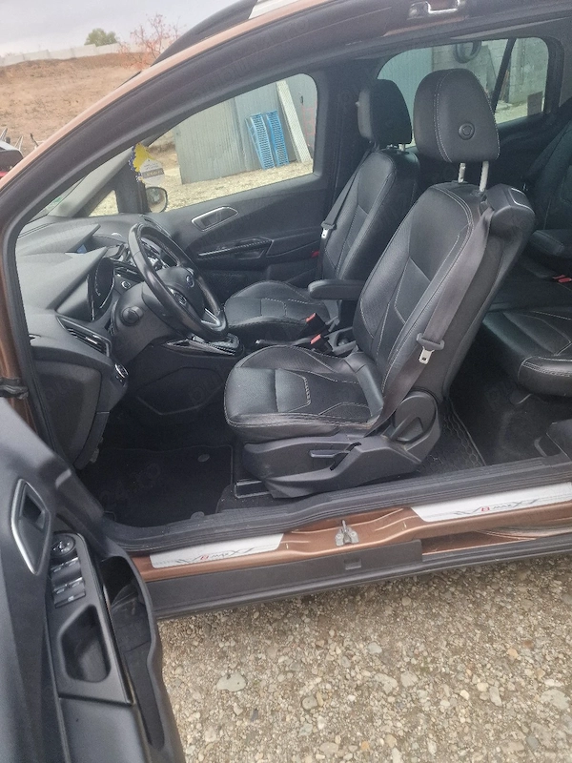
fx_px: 507
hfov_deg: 58.9
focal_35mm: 23
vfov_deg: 73.9
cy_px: 382
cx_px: 286
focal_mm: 6.4
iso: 250
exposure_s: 1/100
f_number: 1.8
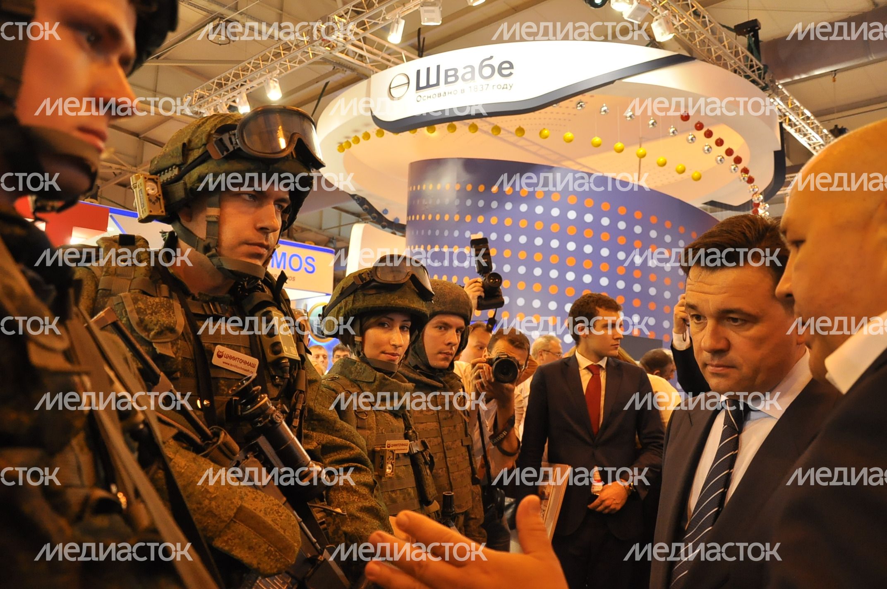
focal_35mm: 27
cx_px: 444
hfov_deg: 67.4
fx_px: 664
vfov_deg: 47.8
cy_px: 294
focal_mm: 18
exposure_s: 1/125
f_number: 3.5
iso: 1000
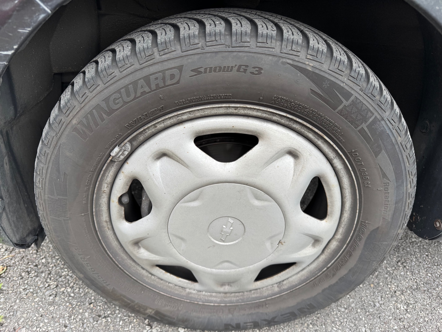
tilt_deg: -36.7
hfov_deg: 71.6
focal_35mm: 24
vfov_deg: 56.8
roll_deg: -5.0
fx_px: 306
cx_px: 221
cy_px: 166
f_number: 1.78
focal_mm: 6.76
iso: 80
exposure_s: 1/279
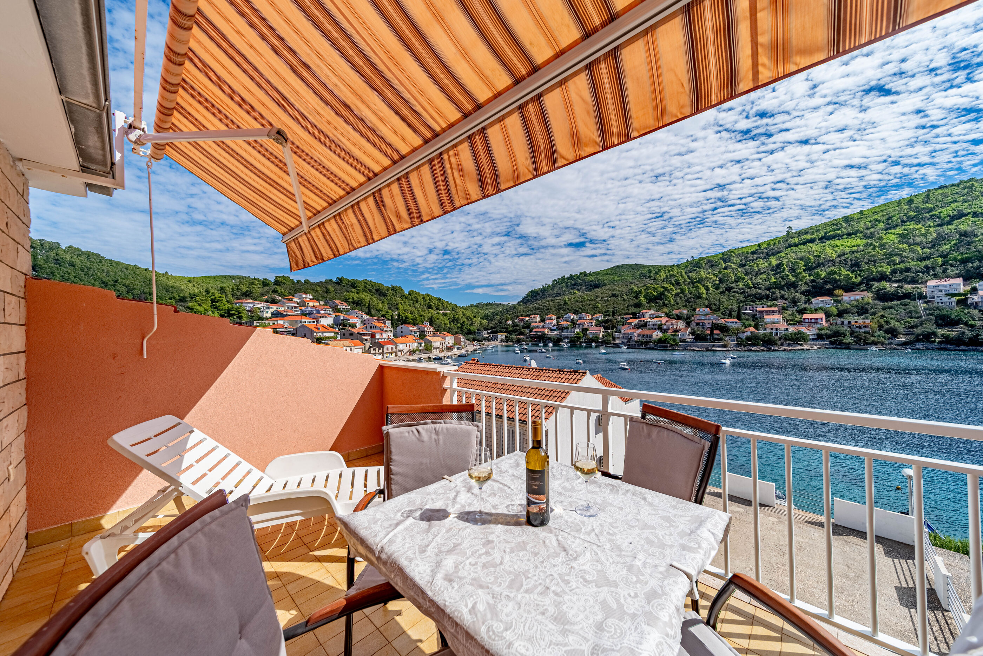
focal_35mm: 12
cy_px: 328
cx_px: 492
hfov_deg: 112.6
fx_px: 328
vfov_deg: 90.1
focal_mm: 12
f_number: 8
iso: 200
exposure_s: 1/6400
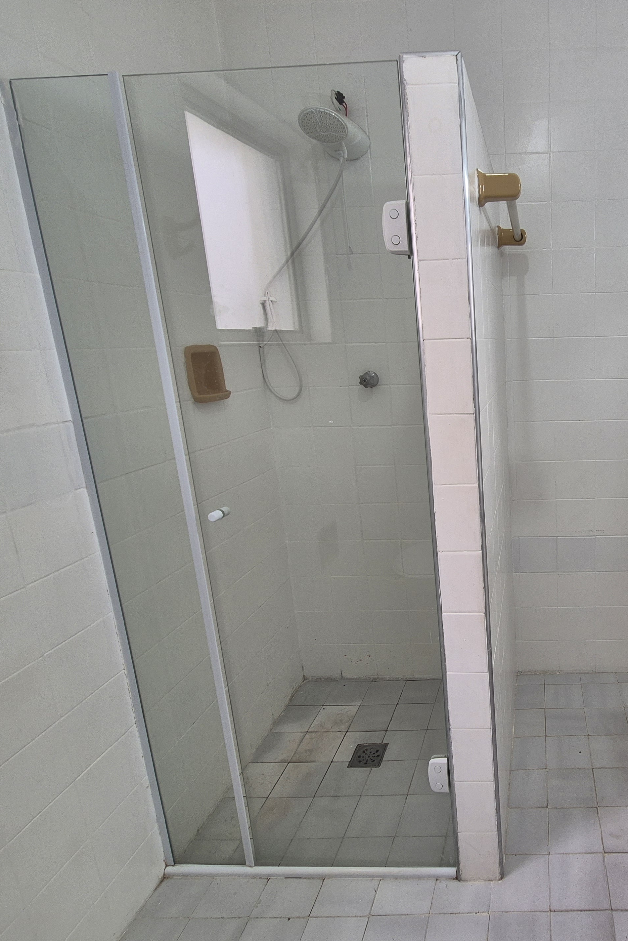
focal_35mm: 19
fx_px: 497
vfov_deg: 86.9
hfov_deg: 57.8
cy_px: 462
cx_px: 533
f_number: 2.2
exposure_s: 1/60
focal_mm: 2.2
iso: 64
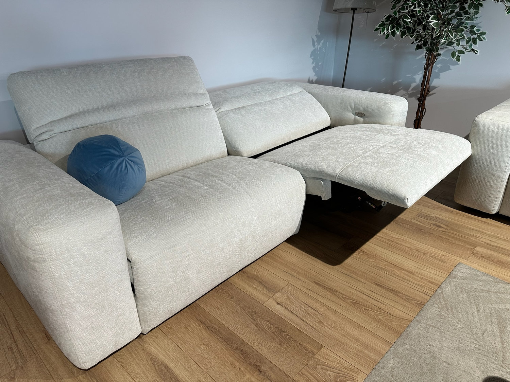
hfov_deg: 71.6
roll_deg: +0.1
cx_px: 255
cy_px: 191
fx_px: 354
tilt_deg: -26.1
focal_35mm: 24
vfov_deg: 56.8
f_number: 1.78
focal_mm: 6.86
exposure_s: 1/100
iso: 125
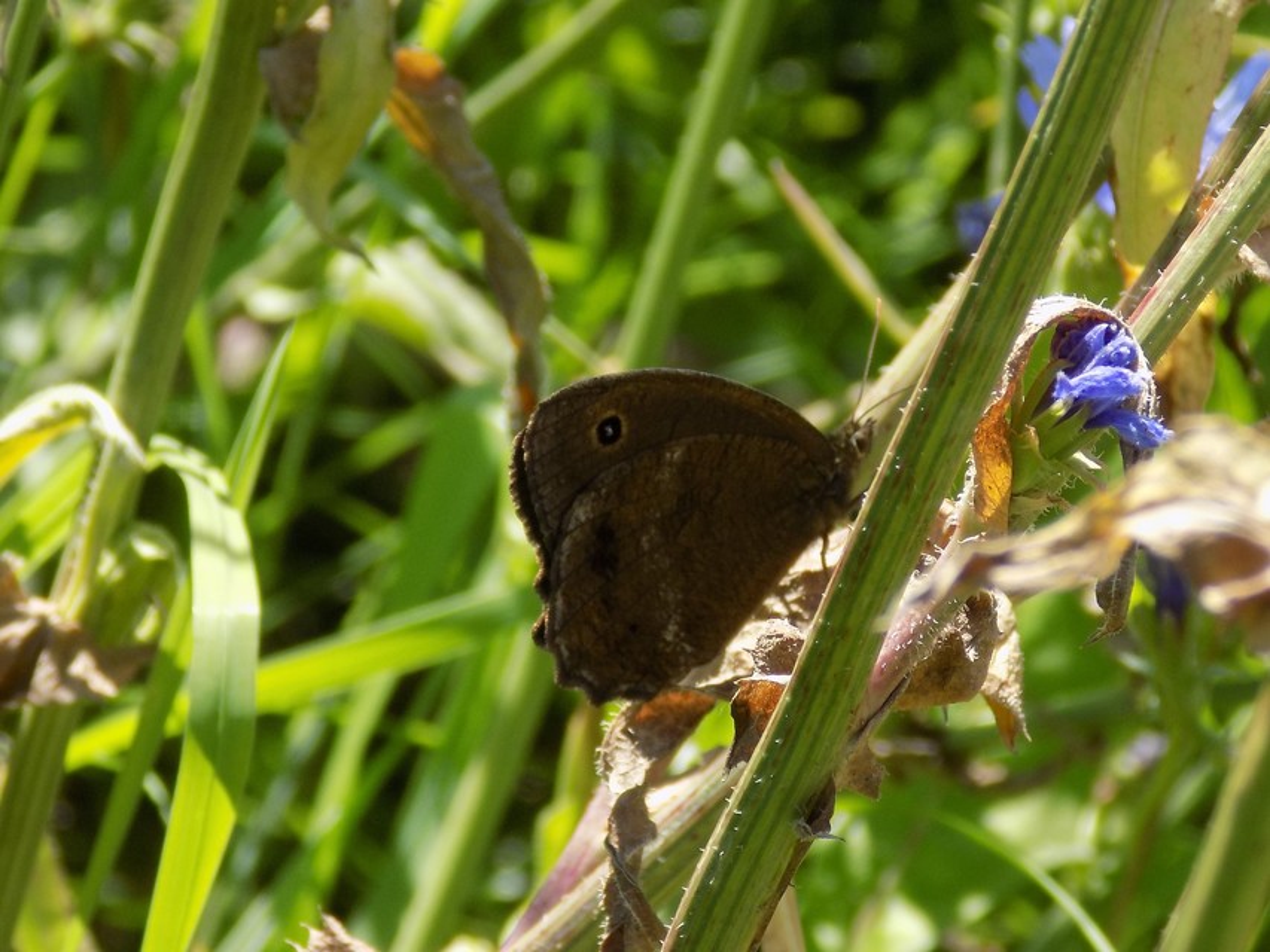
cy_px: 476
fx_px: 8623
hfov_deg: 8.4
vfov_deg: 6.3
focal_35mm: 235
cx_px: 635
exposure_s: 1/125
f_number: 5.6
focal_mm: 41.8
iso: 80
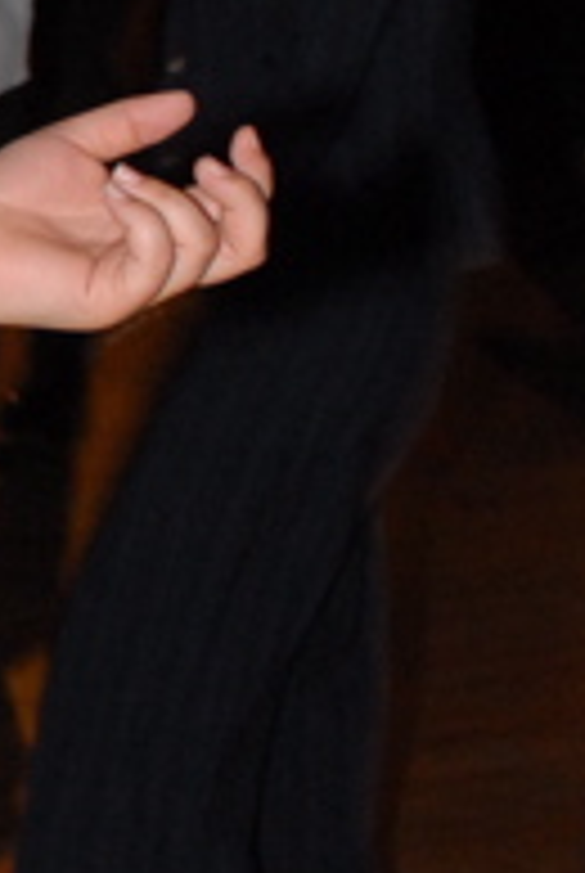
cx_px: -902
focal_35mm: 185
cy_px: 146
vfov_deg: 11.1
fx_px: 4493
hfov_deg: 7.0
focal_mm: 24
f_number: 4.5
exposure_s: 1/20
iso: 400
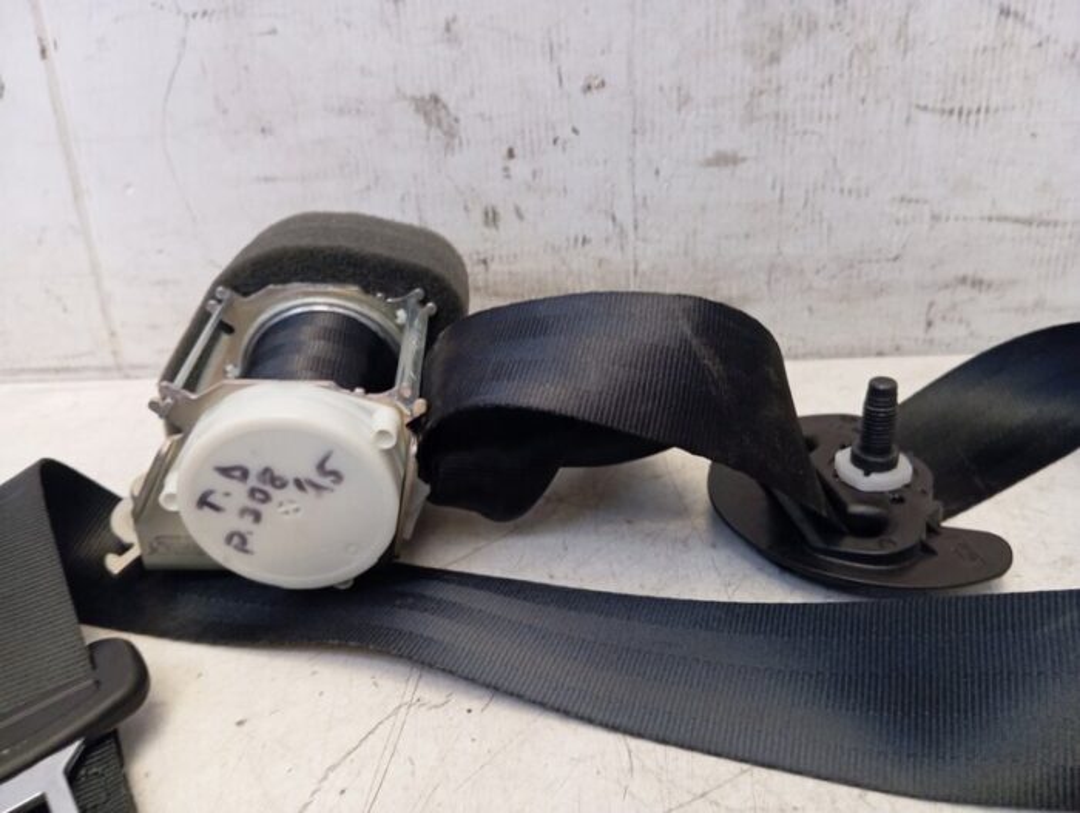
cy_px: 406
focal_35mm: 28
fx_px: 875
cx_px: 540
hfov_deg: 63.4
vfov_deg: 49.9
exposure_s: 1/33.3
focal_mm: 4.22
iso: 386
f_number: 1.8
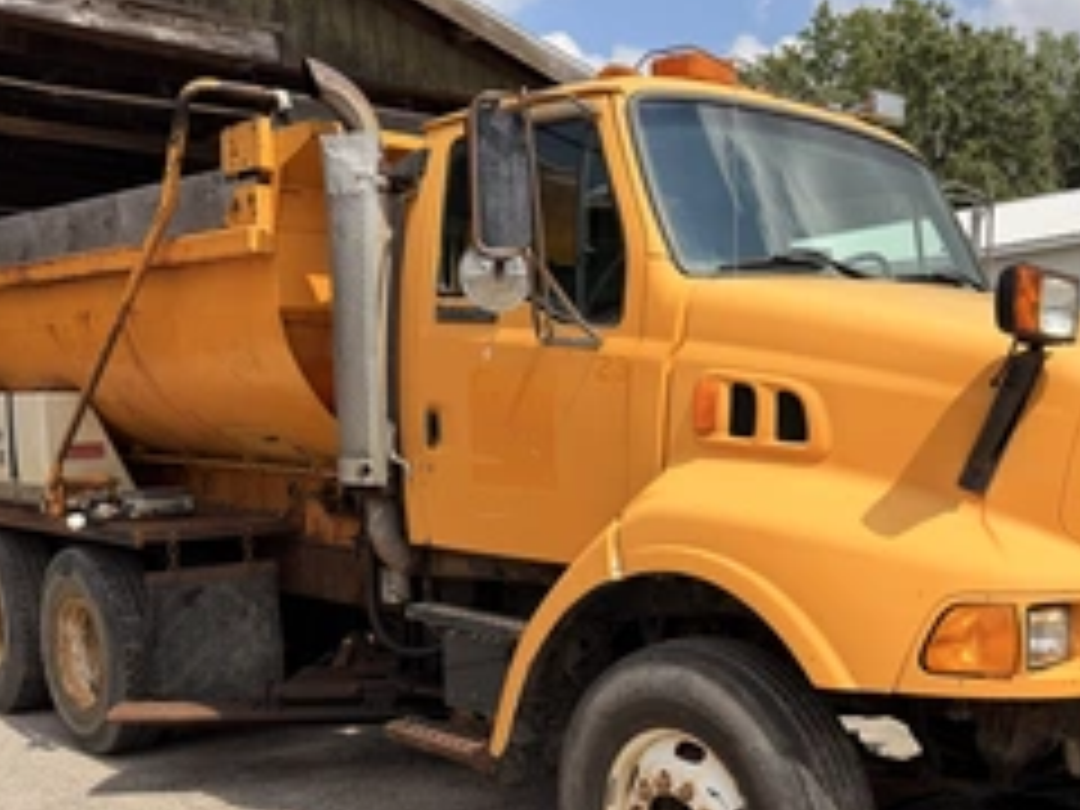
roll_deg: +1.4
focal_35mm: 40
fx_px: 1248
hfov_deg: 46.1
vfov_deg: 35.5
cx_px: 720
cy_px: 562
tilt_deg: -5.6
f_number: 1.78
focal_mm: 6.76
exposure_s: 1/4975
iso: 80
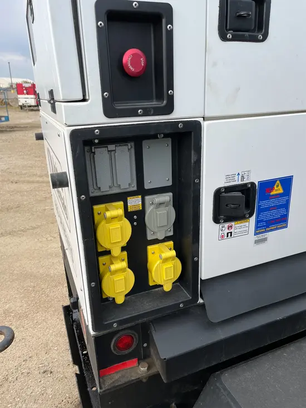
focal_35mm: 26
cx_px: 153
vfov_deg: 67.3
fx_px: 306
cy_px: 204
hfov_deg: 53.1
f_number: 1.6
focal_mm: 5.1
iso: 50
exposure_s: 1/1517
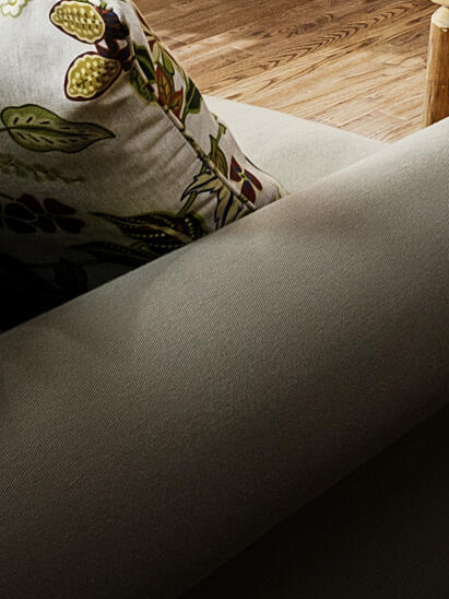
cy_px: -360
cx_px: 590
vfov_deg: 20.3
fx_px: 1366
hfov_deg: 17.5
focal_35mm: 79
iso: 400
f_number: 8
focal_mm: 10
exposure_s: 1/125
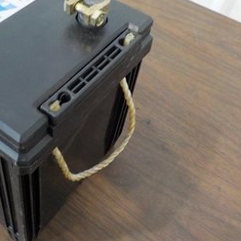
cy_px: 97
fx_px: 339
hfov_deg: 38.5
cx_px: 73
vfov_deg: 39.0
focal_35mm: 43
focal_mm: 4.1
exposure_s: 1/25
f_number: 3.3
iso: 400
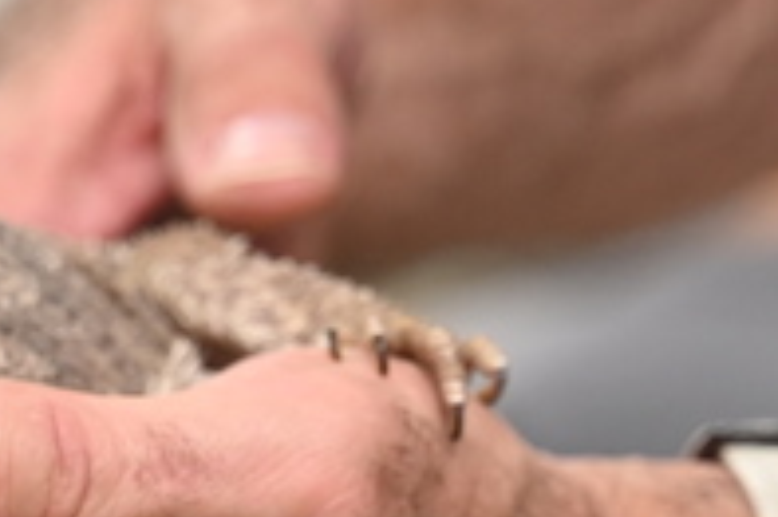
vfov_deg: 4.5
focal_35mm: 306
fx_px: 6607
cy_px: 744
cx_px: -308
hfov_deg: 6.7
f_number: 2.8
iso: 800
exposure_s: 1/125
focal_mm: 59
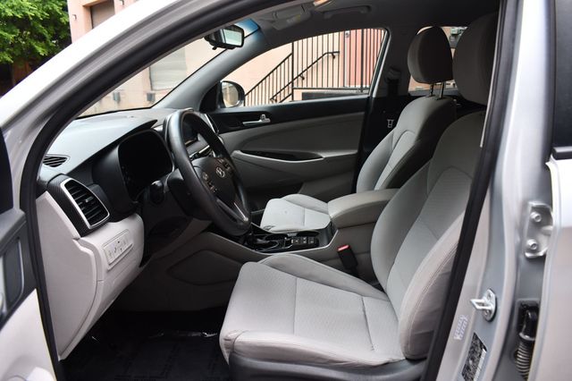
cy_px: 190
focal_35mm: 27
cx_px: 286
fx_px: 429
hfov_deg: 67.4
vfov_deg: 47.9
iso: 400
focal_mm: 18
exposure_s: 1/250
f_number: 5
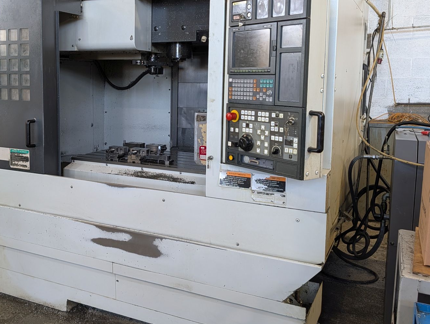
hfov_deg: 49.2
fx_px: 460
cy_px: 119
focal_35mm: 37
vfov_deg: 38.5
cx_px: 142
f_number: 1.68
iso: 213
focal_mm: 6.9
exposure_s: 1/100
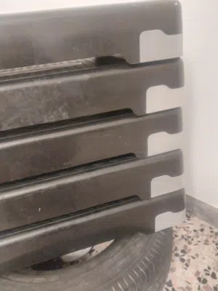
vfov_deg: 67.3
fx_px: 218
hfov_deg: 53.1
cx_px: 109
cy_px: 146
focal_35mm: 26
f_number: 1.8
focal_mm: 4
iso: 1250
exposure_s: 1/25
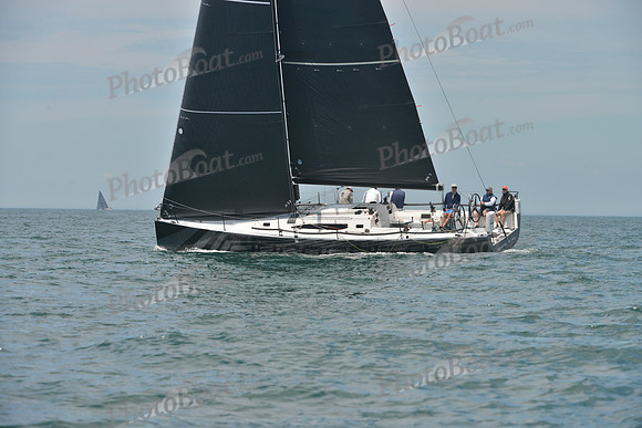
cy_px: 214
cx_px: 321
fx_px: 3567
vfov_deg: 6.9
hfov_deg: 10.3
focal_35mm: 200
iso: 280
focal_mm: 200
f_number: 9
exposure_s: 1/800
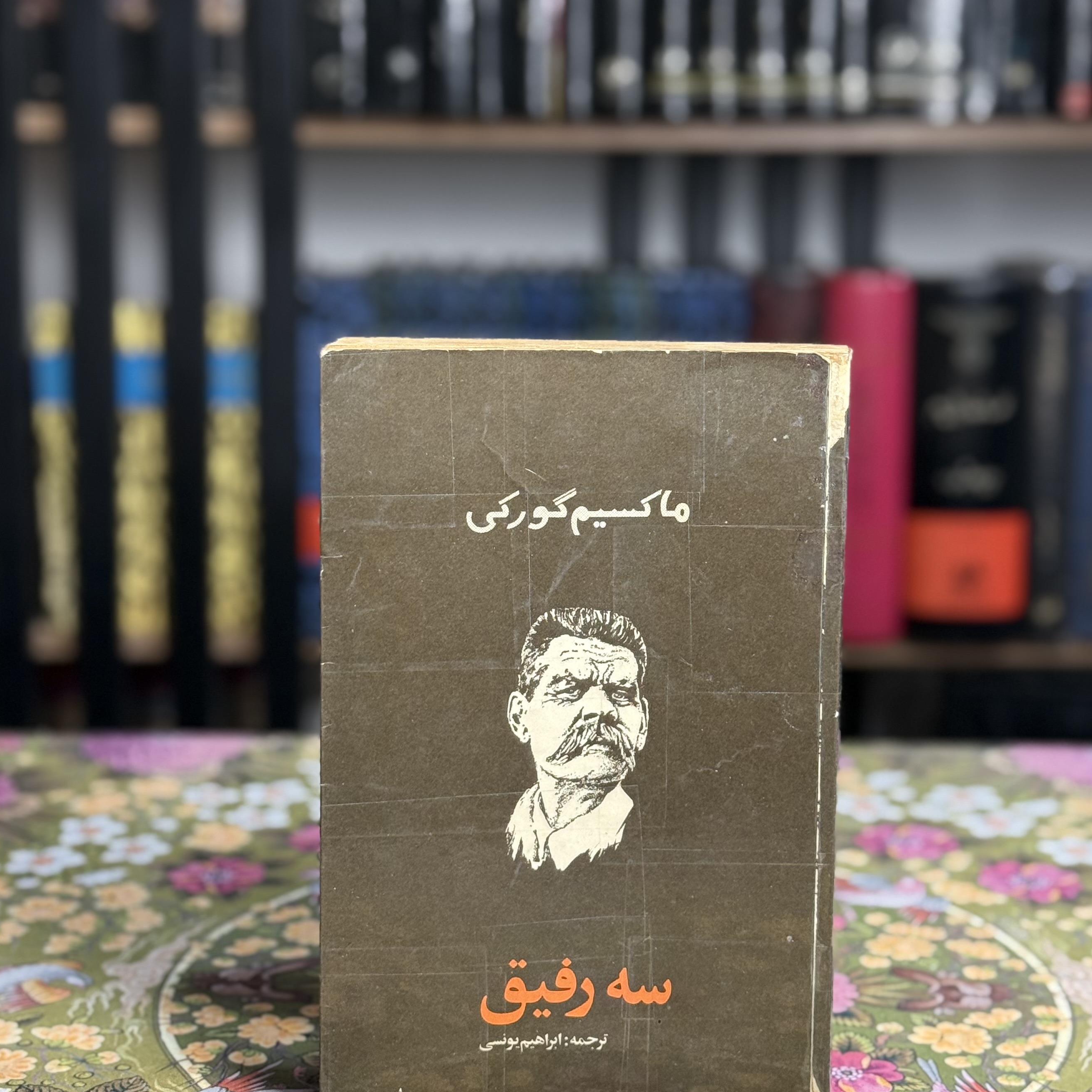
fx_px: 2320
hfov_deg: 26.5
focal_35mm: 65
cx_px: 585
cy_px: 443
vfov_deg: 26.4
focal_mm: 6.76
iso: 200
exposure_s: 1/100
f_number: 1.78
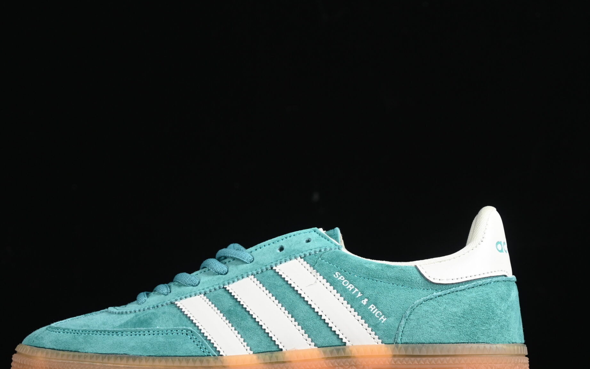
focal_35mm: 106
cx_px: 282
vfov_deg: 12.3
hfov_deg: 19.6
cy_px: 244
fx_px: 1705
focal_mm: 50
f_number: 7.1
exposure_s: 1/200
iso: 200
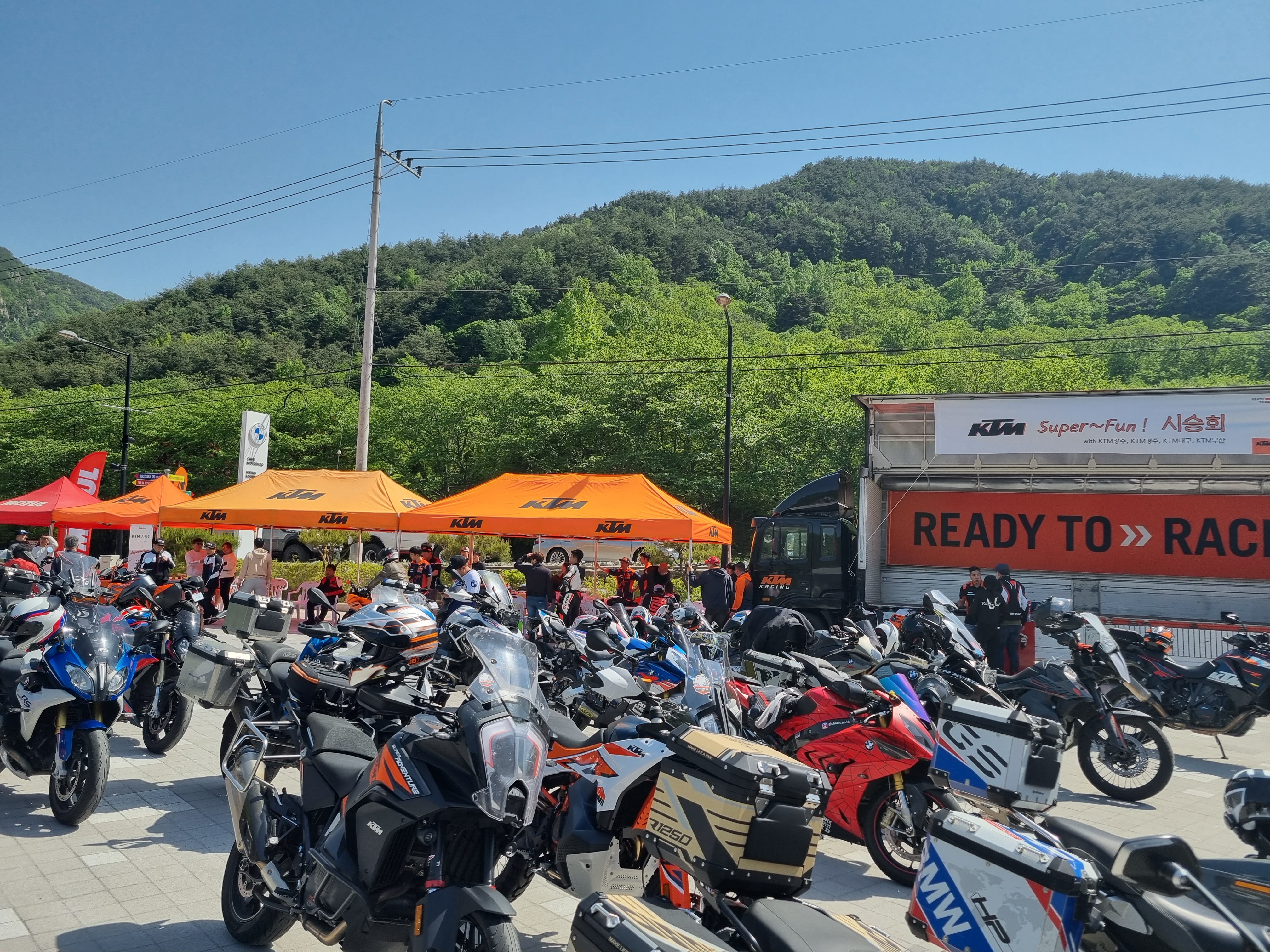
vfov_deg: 53.1
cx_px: 635
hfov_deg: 67.3
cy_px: 476
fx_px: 954
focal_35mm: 26
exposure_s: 1/2288
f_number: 1.8
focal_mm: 5.4
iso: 50
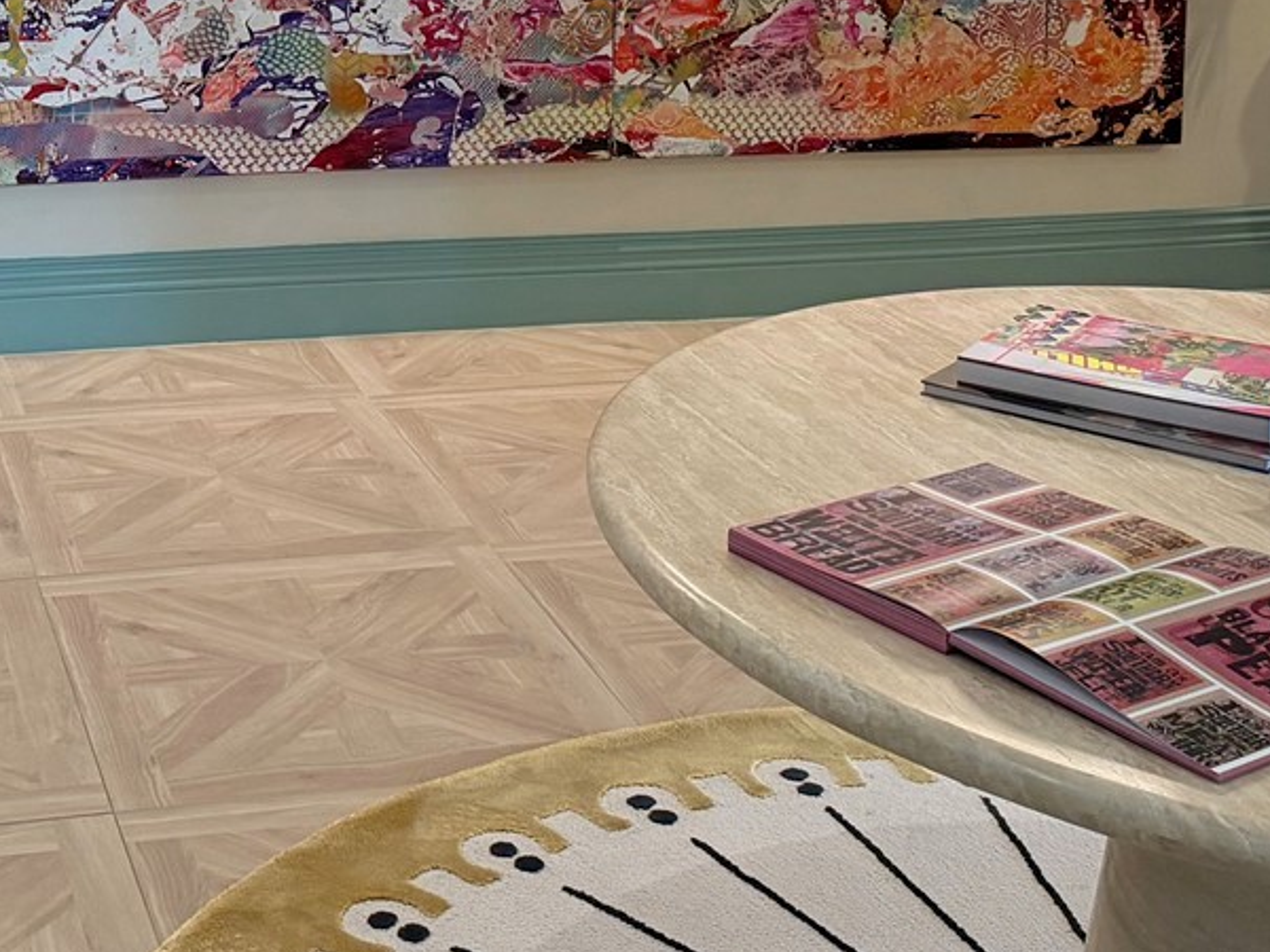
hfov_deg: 29.6
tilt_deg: -4.3
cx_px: 269
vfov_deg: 21.4
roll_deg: -0.1
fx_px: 2348
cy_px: -169
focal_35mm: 64
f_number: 1.78
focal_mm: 6.76
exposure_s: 1/60
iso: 320
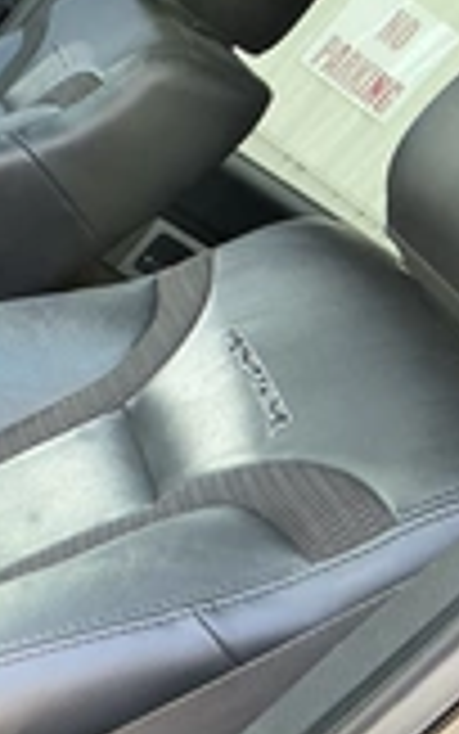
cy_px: 428
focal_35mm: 73
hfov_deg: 15.5
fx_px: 1460
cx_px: -356
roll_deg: -36.2
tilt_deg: -21.9
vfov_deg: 28.2
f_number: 1.8
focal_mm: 3
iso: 64
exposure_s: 1/101
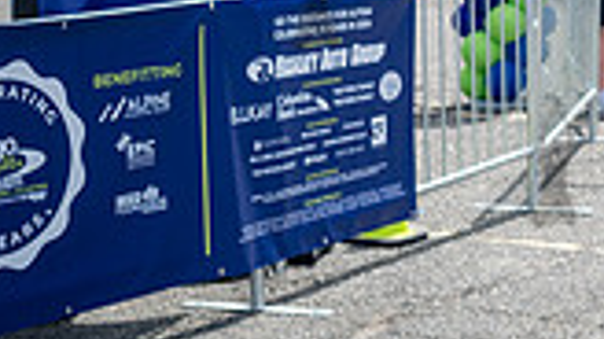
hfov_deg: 14.8
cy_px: -17
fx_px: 2081
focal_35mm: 130
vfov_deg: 9.2
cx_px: 1028
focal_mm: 35
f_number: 4
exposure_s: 1/1250
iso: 200
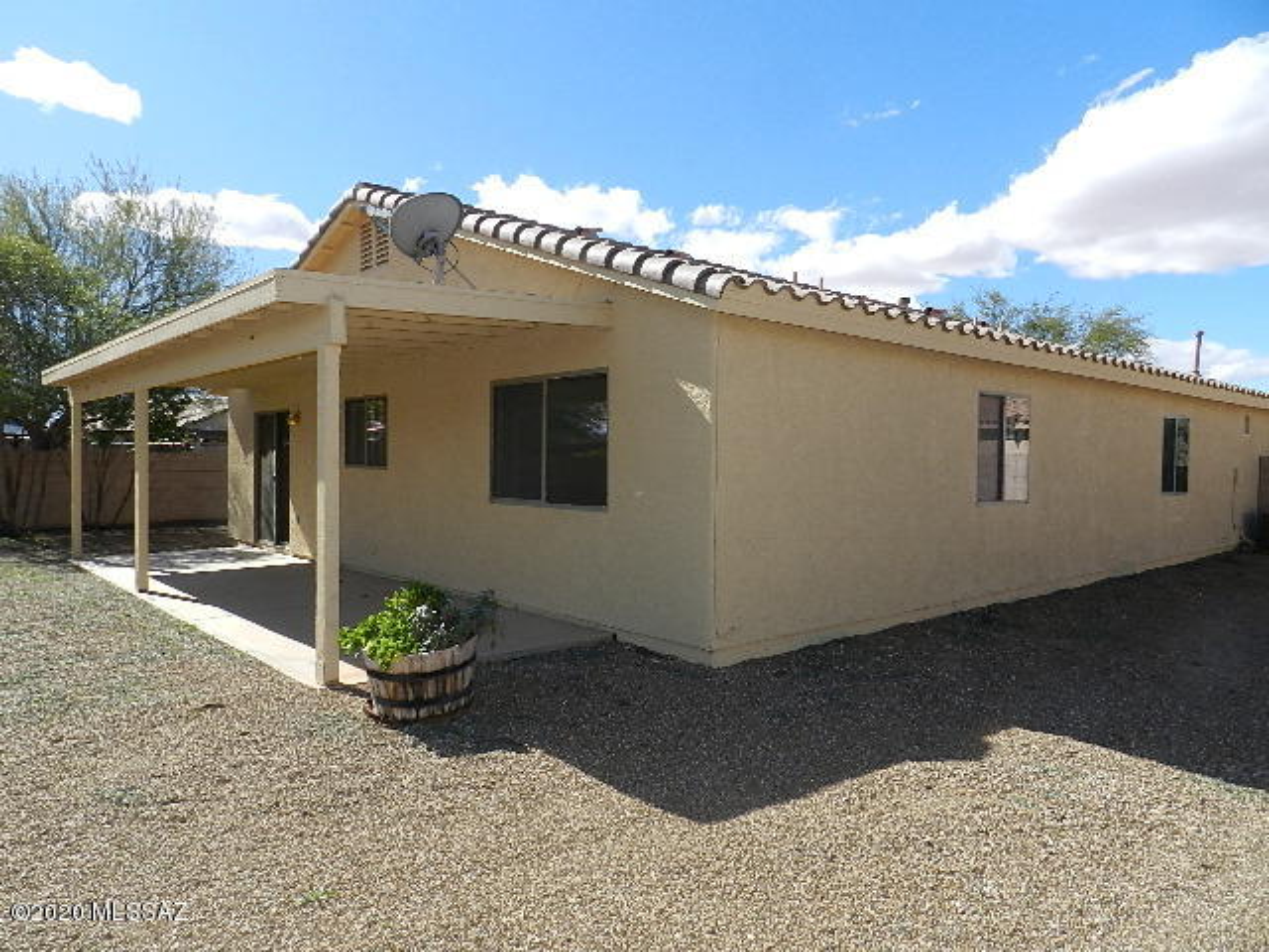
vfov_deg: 58.9
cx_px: 634
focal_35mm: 23
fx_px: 843
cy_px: 476
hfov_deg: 73.9
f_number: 4
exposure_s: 1/1000
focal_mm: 4
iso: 160
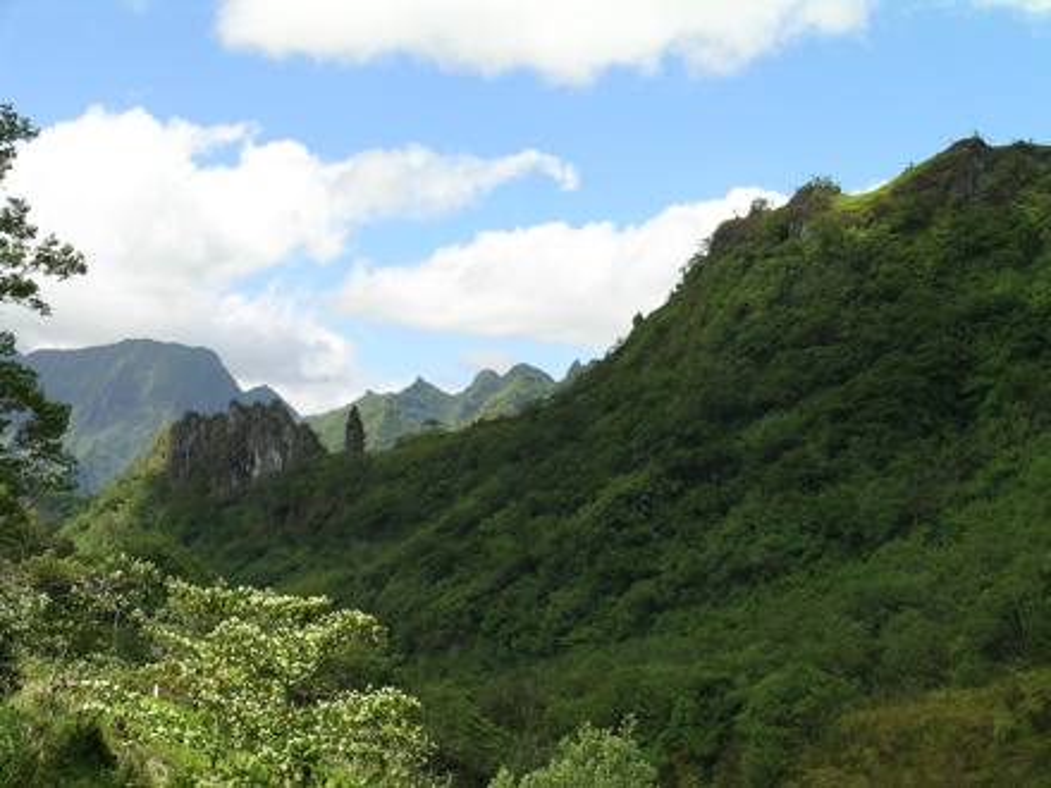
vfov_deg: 24.0
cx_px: 526
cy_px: 394
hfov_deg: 31.7
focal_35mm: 61
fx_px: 1852
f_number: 7.4
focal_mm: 12.6
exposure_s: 1/165
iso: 50
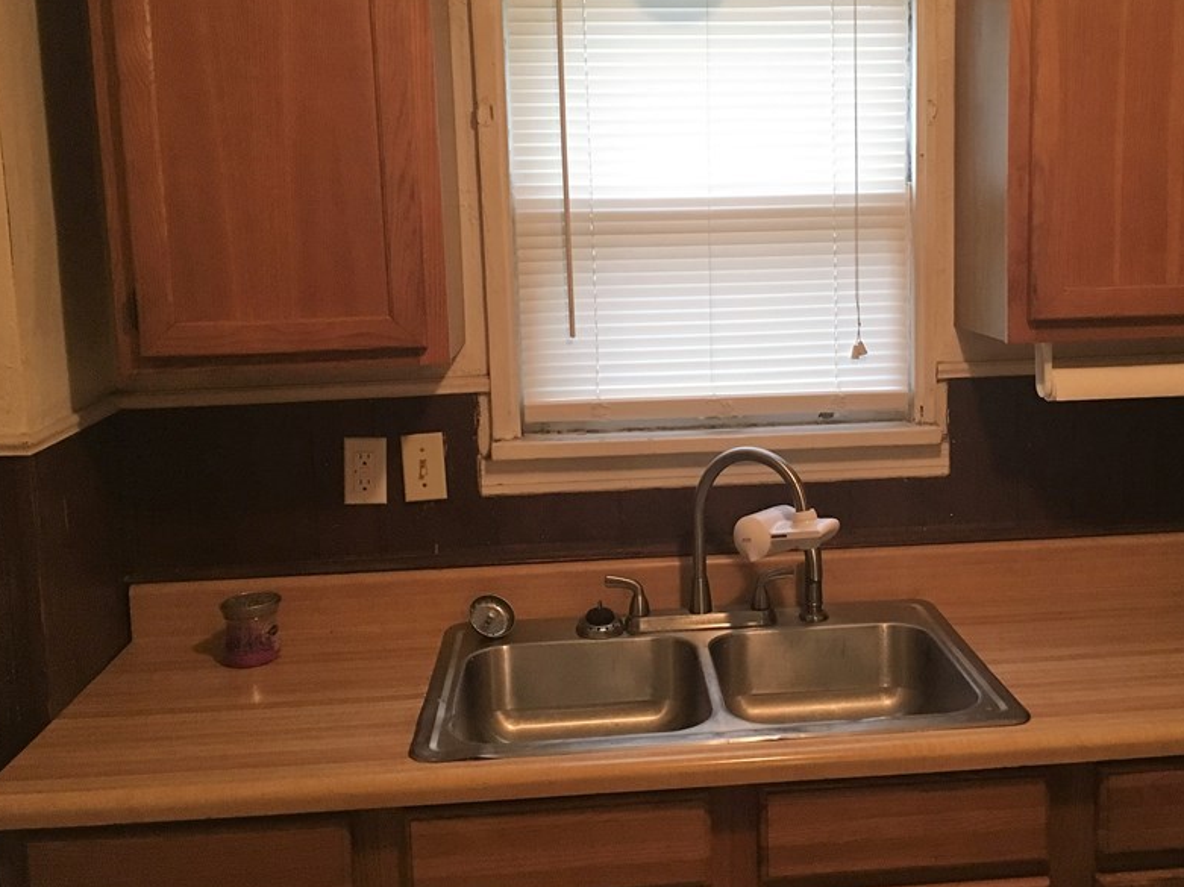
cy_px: 368
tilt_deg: -8.4
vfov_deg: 37.6
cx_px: 707
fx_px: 1299
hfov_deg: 48.7
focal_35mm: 38
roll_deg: +1.5
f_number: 2.2
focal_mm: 4.15
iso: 200
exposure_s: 1/20
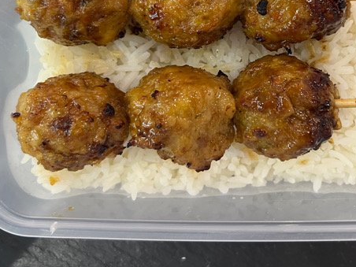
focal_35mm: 46
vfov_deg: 30.8
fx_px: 473
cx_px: 246
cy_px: 56
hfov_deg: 40.6
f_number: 1.5
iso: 160
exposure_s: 1/50
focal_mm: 5.7
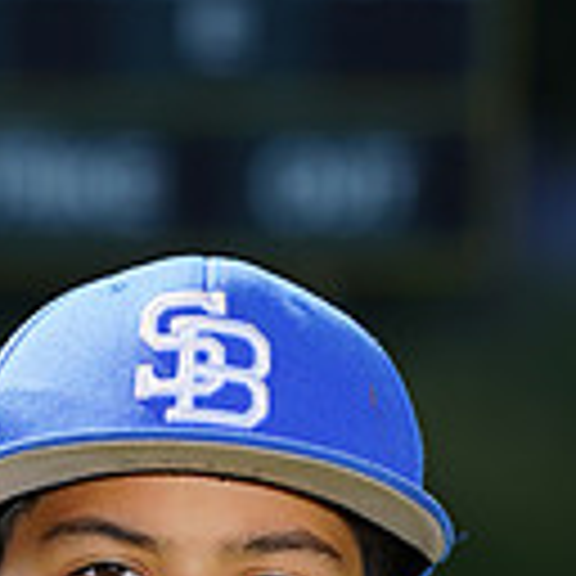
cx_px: 101
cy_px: 1148
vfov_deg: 2.3
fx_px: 14063
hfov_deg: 2.3
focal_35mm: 747
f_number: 7.1
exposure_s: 1/250
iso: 100
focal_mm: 194
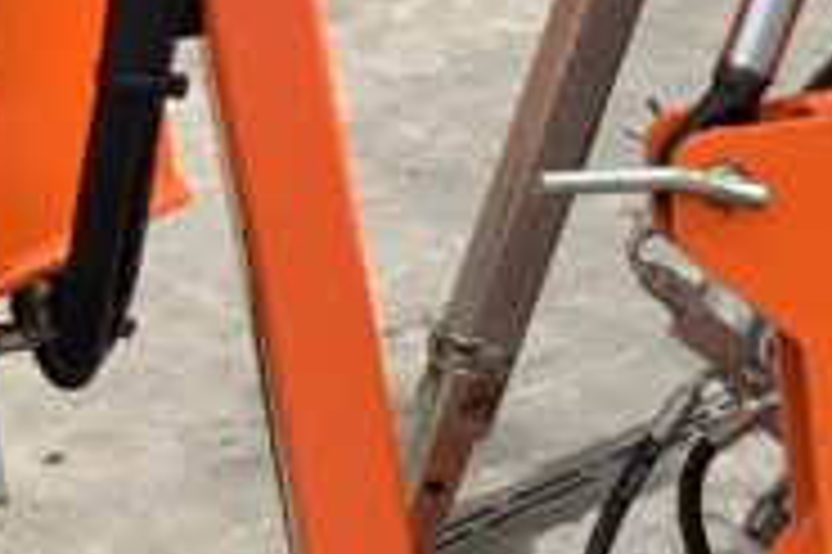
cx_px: 1516
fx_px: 3856
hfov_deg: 11.4
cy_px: 446
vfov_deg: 8.2
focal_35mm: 167
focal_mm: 3
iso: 16
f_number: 1.8
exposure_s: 1/599
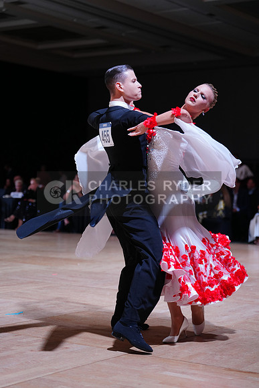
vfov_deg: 28.1
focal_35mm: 72
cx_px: 130
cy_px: 194
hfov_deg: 18.9
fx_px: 776
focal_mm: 72
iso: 1000
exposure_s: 1/500
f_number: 2.8
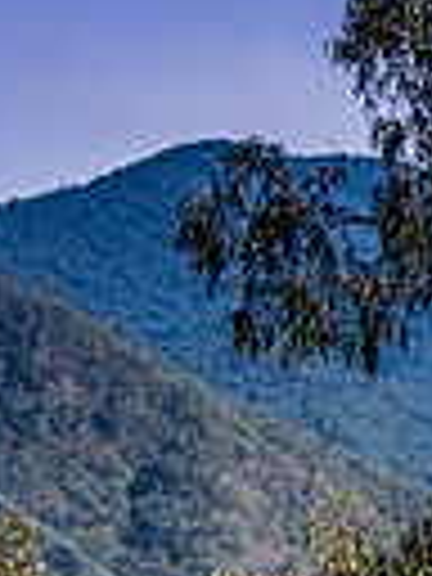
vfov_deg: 4.6
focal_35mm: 430
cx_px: 405
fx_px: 7155
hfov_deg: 3.5
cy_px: 783
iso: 250
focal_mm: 85
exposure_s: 1/2500
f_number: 5
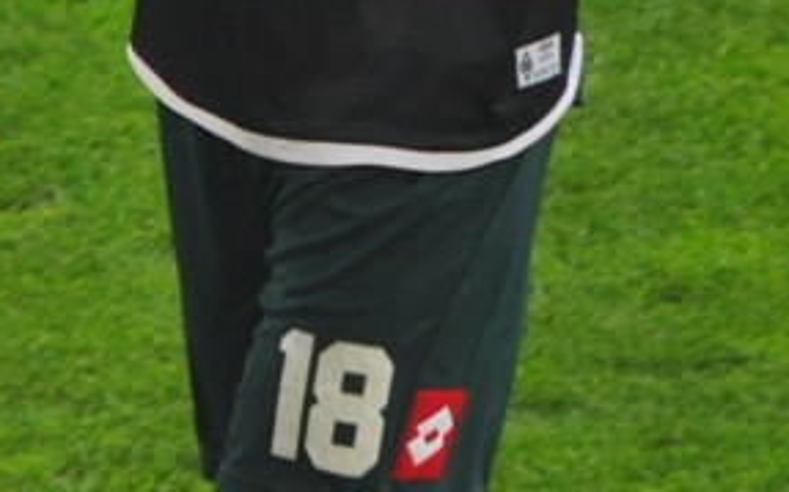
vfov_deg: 1.6
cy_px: -80
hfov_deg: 2.6
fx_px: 17600
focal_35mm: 819
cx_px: 462
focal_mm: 200
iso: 800
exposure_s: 1/160
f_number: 5.6
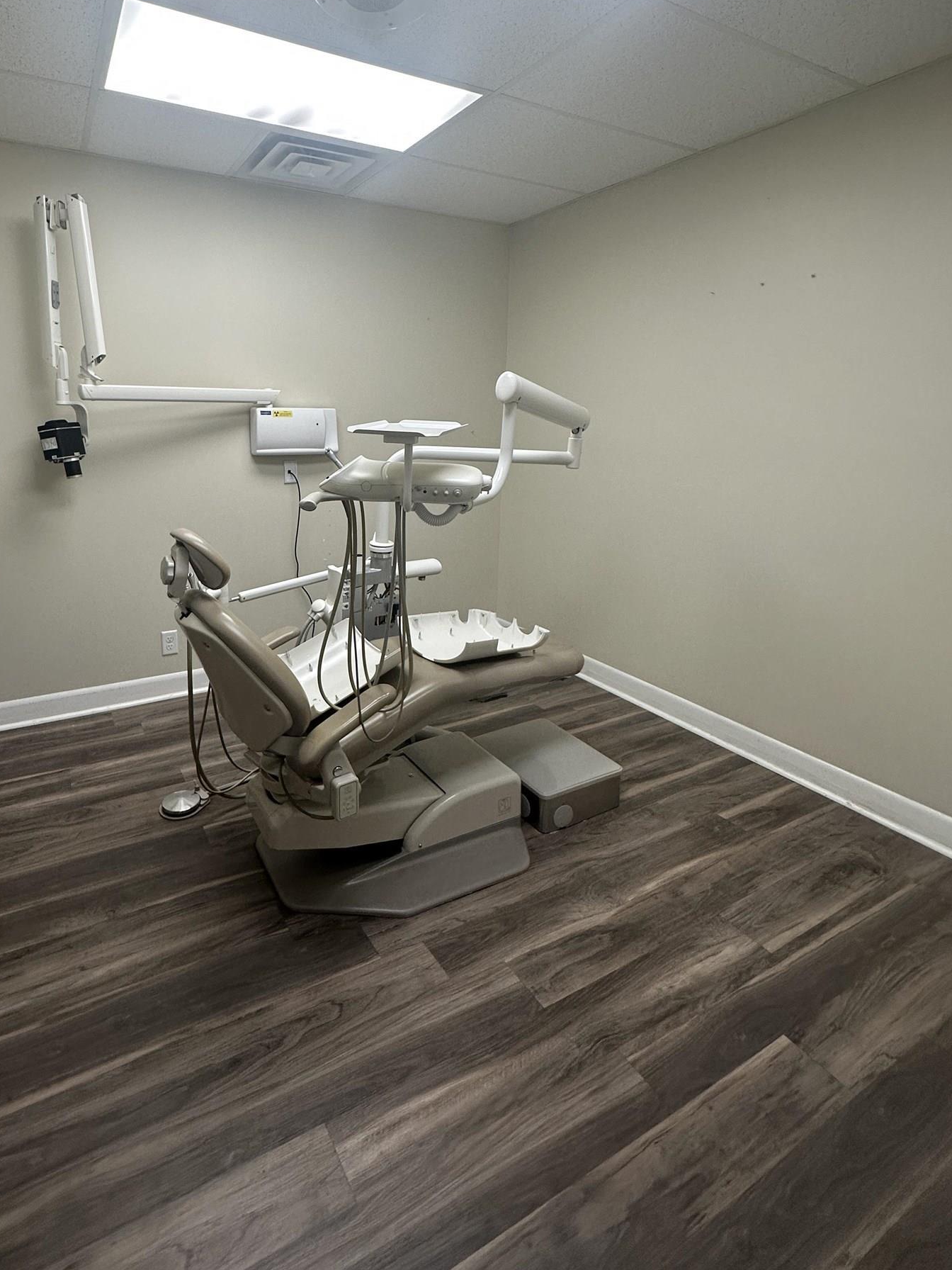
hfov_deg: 70.7
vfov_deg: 86.9
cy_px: 522
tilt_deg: -10.7
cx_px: 369
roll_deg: -1.9
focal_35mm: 18
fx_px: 660
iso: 160
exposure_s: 1/120
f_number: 2.2
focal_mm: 2.22
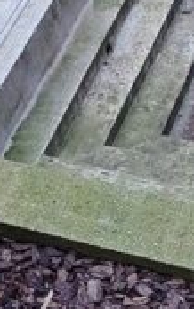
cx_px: 89
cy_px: 273
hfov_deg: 16.1
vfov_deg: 24.8
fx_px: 684
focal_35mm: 81
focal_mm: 1.74
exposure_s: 1/100
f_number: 2.2
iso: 80
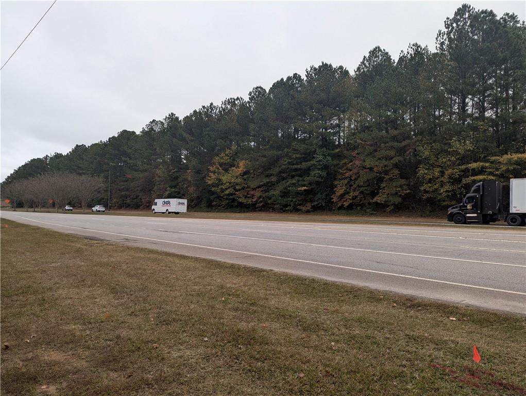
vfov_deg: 56.9
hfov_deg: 71.5
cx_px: 263
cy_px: 198
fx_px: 365
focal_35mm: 24
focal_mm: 6.81
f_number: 1.85
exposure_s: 1/439
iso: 48
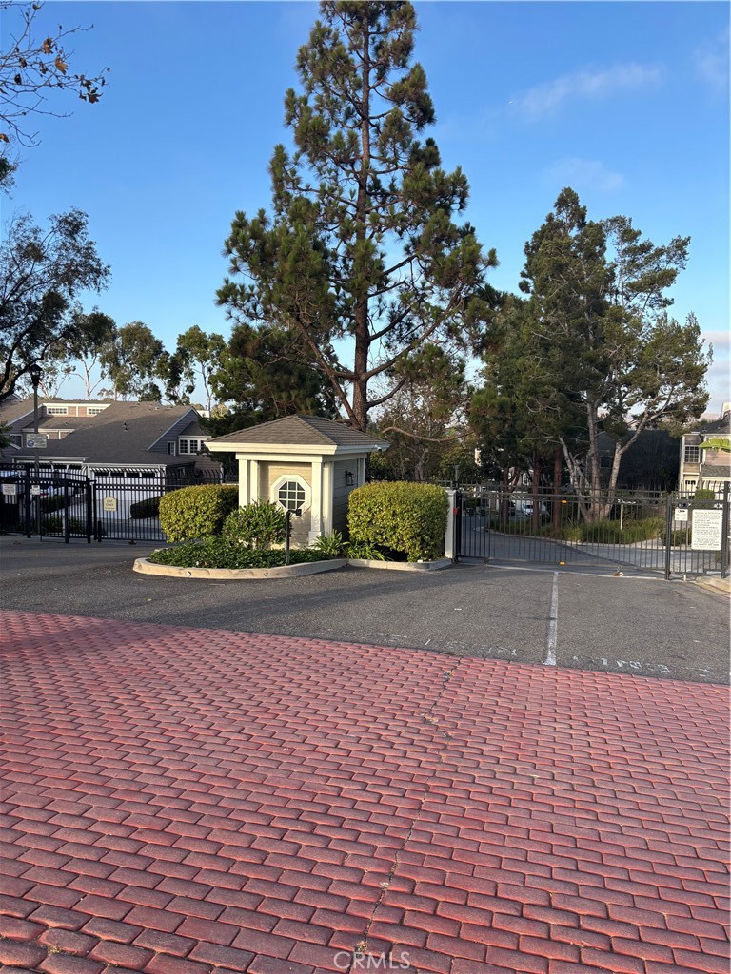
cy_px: 487
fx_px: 732
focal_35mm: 26
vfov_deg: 67.3
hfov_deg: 53.1
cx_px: 366
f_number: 1.6
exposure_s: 1/927
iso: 50
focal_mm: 5.96
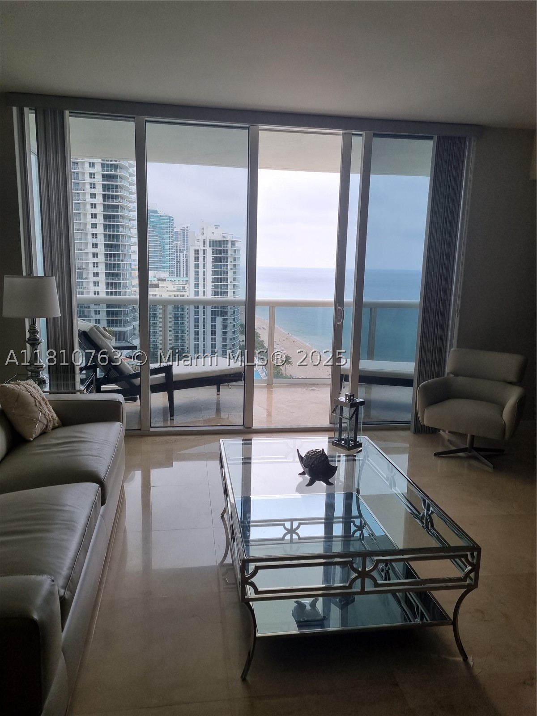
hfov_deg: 53.1
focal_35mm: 26
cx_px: 268
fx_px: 538
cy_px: 358
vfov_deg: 67.3
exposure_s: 1/392
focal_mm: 5.4
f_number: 1.8
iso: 50
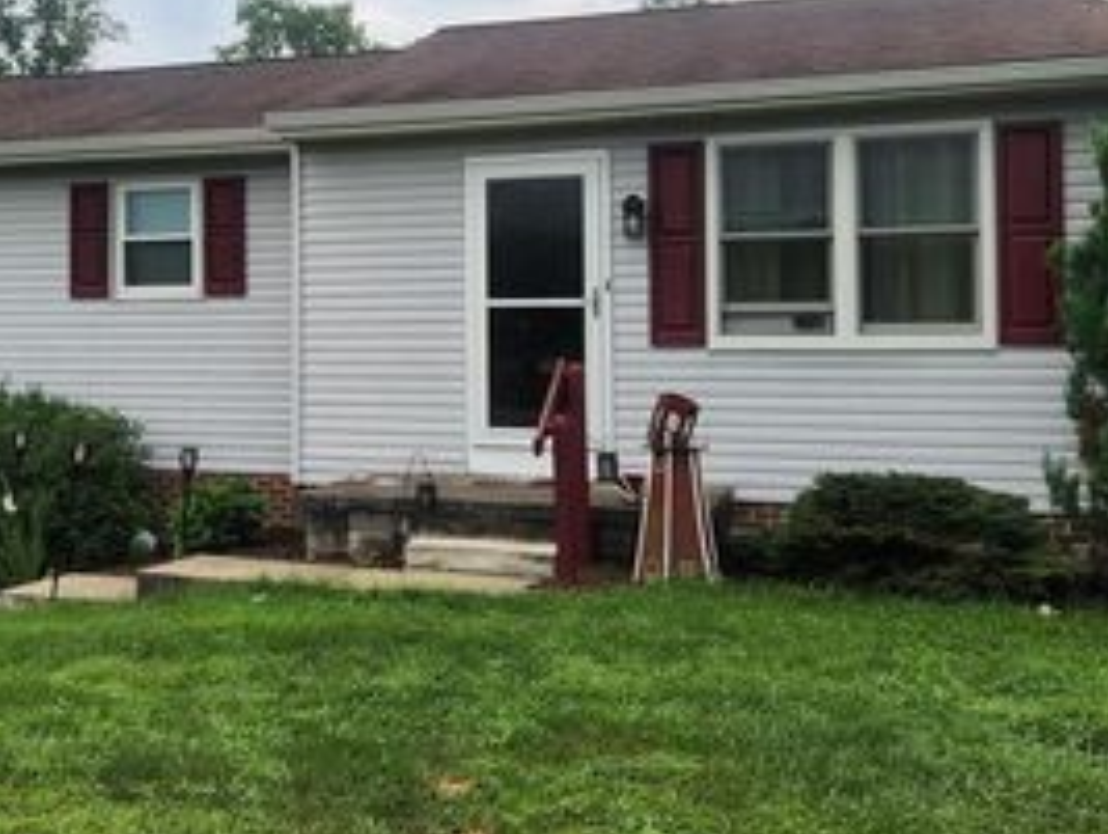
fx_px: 1378
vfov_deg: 33.4
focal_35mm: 43
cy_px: 293
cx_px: 290
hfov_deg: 42.6
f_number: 1.8
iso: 20
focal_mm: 5.4
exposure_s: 1/496
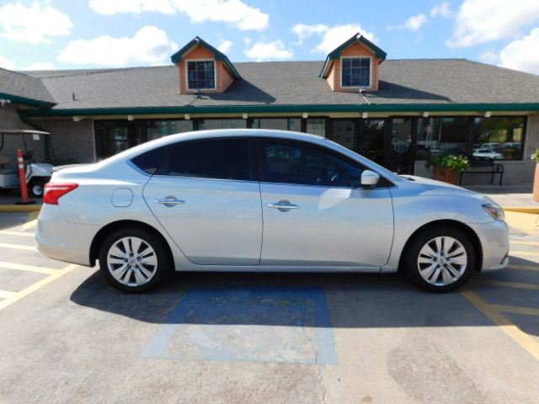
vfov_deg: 58.9
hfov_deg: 73.9
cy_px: 202
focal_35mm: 23
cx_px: 270
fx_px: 358
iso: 125
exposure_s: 1/1250
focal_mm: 4
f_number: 3
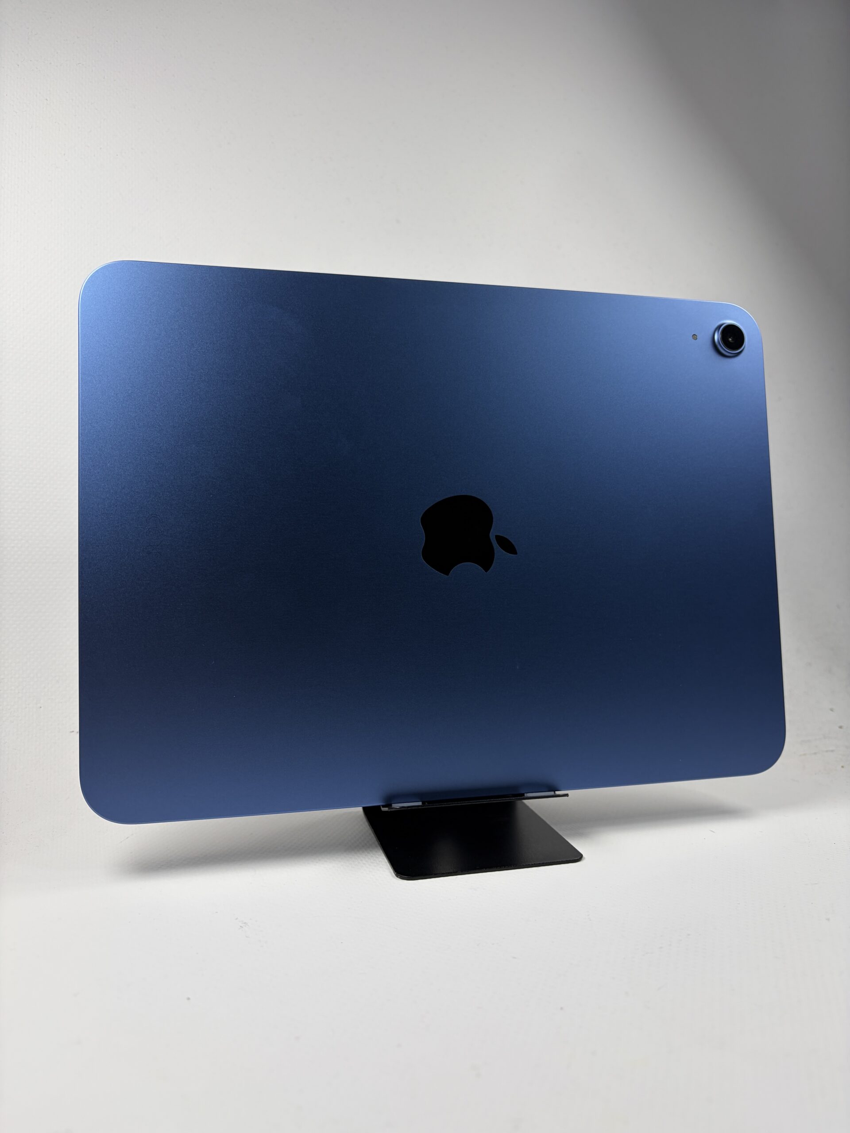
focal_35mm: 26
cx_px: 425
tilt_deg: -2.0
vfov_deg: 67.3
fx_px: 851
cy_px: 566
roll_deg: +1.2
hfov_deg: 53.1
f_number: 1.6
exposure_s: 1/123
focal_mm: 5.96
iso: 32
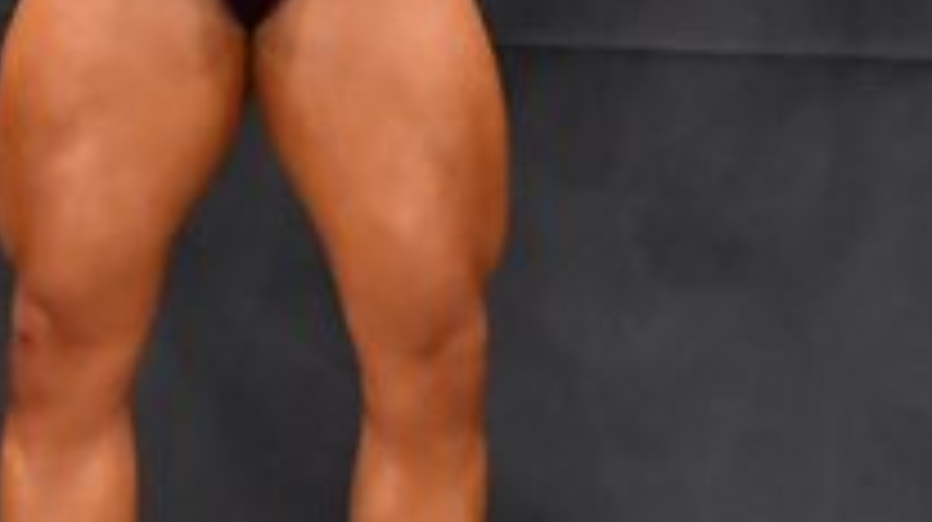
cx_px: -786
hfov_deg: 2.4
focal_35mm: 883
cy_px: -153
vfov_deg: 1.4
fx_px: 21802
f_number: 5.6
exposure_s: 1/400
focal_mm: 150
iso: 5000
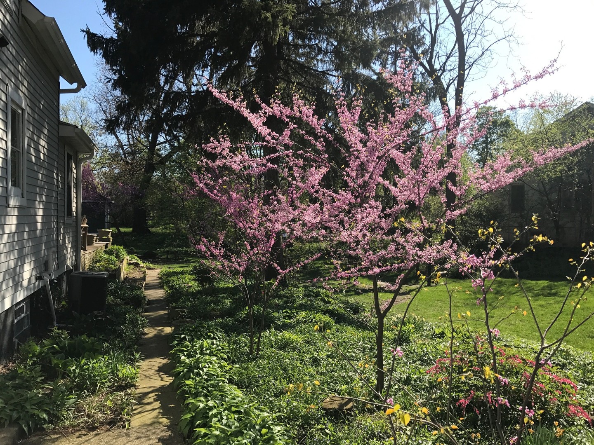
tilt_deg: +0.7
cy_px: 222
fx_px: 480
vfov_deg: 49.7
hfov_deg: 63.4
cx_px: 297
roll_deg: -0.8
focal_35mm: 28
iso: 20
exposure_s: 1/1451
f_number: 1.8
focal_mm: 3.99
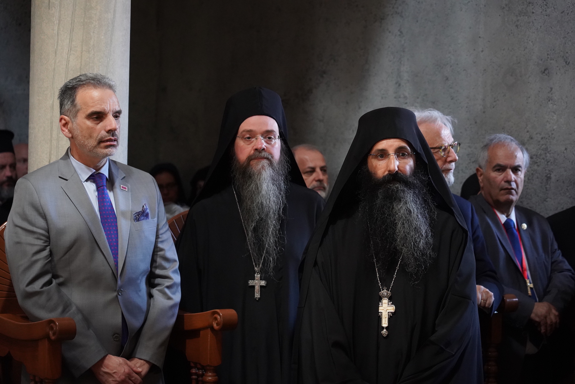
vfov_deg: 14.6
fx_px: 1501
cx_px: 288
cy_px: 192
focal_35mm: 94
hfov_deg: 21.7
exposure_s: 1/125
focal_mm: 94
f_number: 4.5
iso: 8000
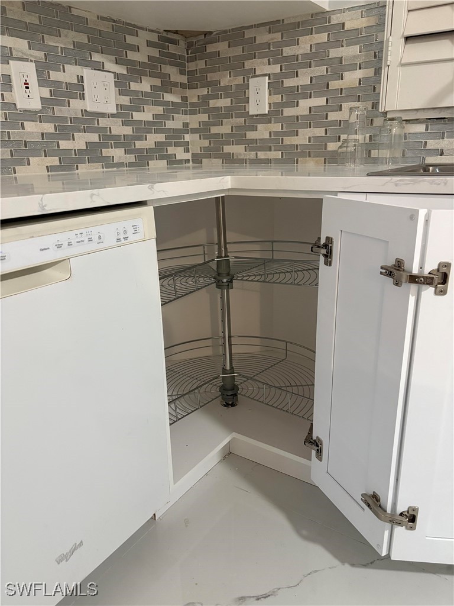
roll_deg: +0.6
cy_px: 303
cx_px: 227
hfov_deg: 53.1
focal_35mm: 26
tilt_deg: -17.8
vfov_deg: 67.3
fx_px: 455
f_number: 1.6
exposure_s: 1/40
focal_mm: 5.96
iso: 400
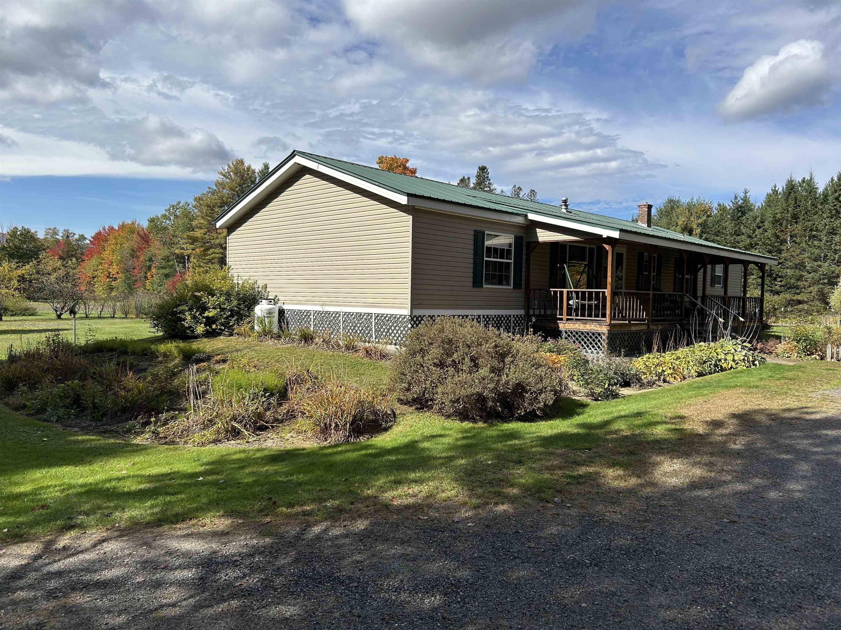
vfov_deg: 53.1
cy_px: 315
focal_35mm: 26
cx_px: 420
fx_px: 632
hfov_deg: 67.3
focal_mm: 5.7
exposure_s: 1/4444
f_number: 1.5
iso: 50
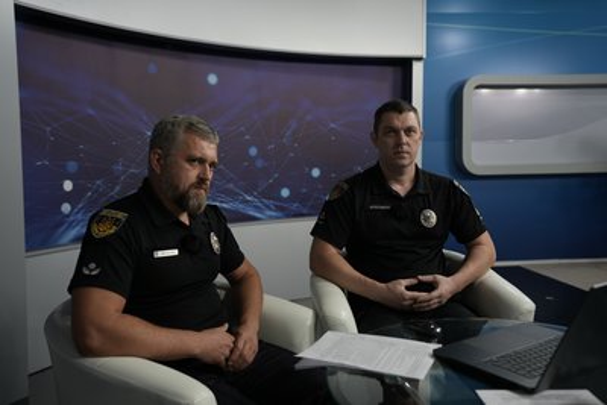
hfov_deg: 60.3
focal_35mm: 31
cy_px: 202
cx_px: 304
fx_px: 523
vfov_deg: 42.4
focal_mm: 31
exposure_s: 1/60
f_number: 2.8
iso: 160
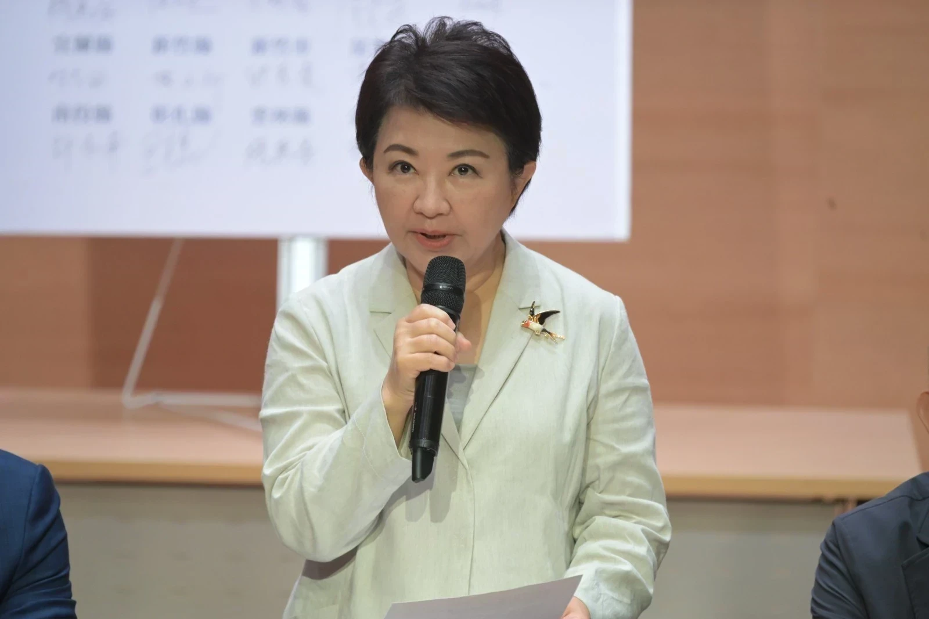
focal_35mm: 400
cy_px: 310
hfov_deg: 5.2
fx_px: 10319
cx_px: 464
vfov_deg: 3.4
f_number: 5.6
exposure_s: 1/200
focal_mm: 400
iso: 2500
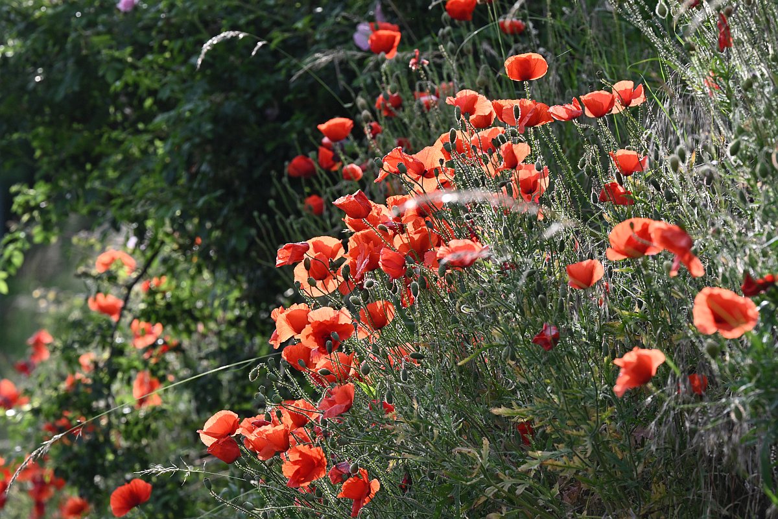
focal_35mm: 400
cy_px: 260
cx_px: 389
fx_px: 8644
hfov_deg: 5.2
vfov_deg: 3.4
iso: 1600
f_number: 13
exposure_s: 1/800
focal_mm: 400
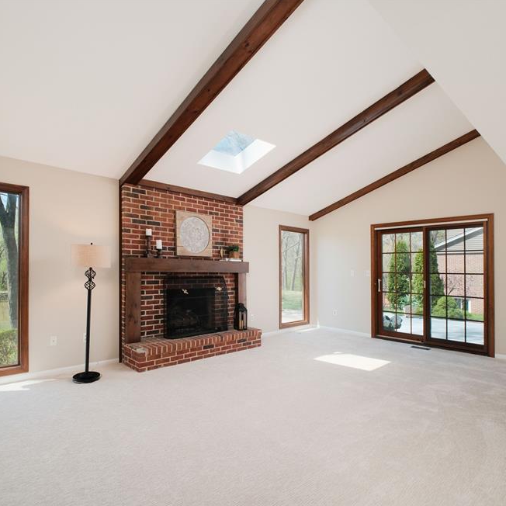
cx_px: 245
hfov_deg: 74.8
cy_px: 262
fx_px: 331
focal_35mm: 20
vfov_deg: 74.8
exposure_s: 1/250
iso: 800
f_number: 6.4
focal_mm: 10
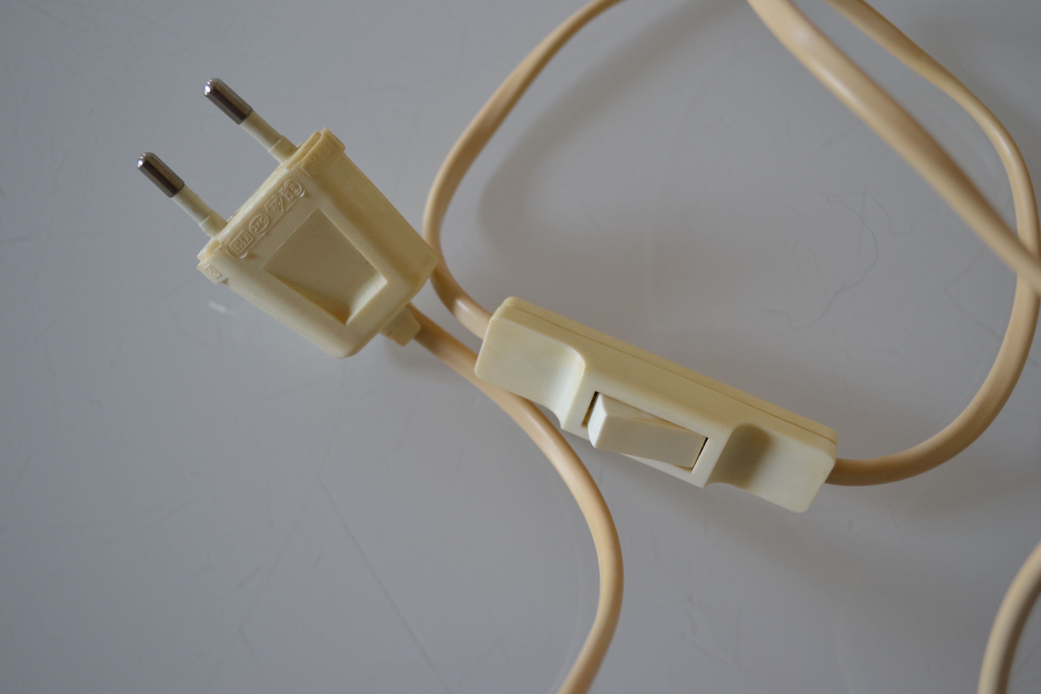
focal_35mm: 39
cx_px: 520
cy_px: 347
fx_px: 1128
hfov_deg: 49.6
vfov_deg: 34.2
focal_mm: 26
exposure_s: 1/50
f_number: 4.2
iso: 400
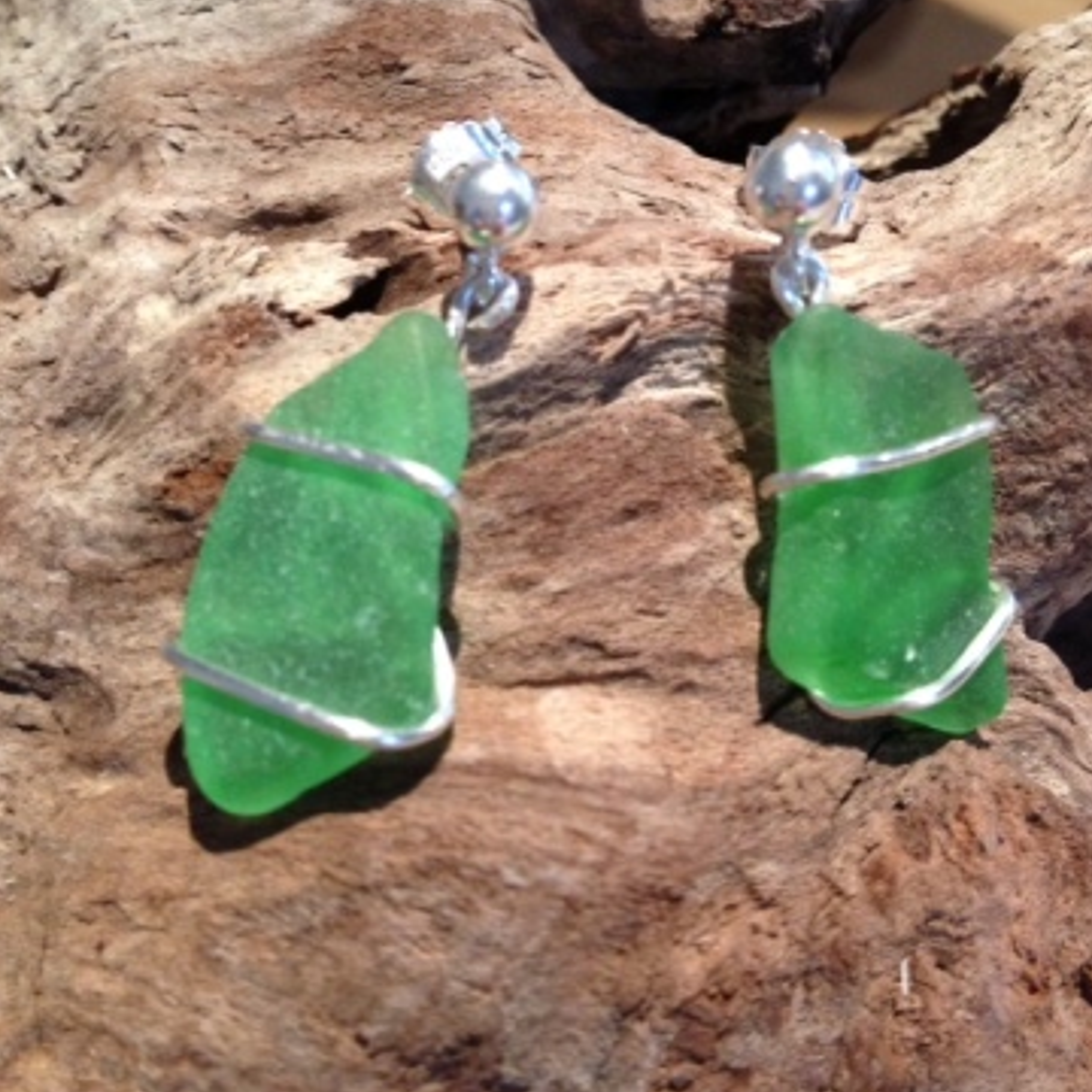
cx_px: 576
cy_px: 473
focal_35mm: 44
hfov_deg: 38.3
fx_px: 1570
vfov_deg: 38.3
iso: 160
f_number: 2.4
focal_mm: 4.28
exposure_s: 1/20
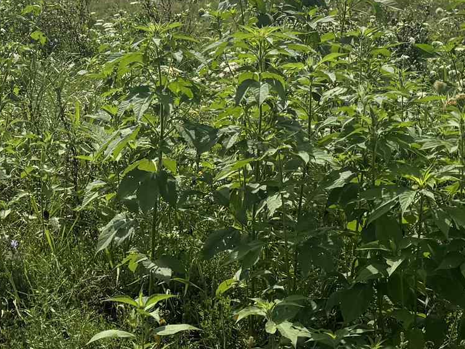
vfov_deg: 14.8
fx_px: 1316
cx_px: 140
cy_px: -17
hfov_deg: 19.9
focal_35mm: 98
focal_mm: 6.76
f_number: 1.78
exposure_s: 1/12346
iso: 64
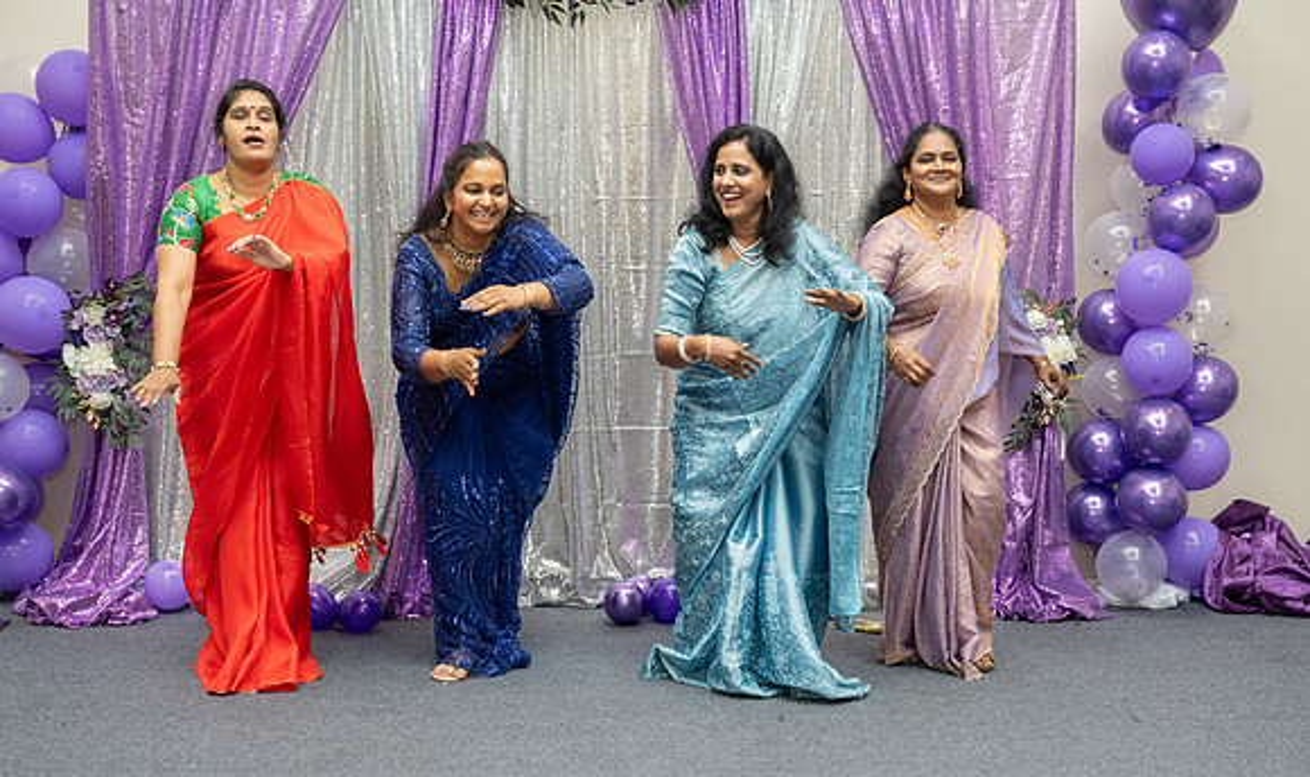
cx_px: 694
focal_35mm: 43
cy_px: 455
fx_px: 1513
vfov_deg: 28.8
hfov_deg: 46.8
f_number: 4.5
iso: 1000
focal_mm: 39
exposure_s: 1/160
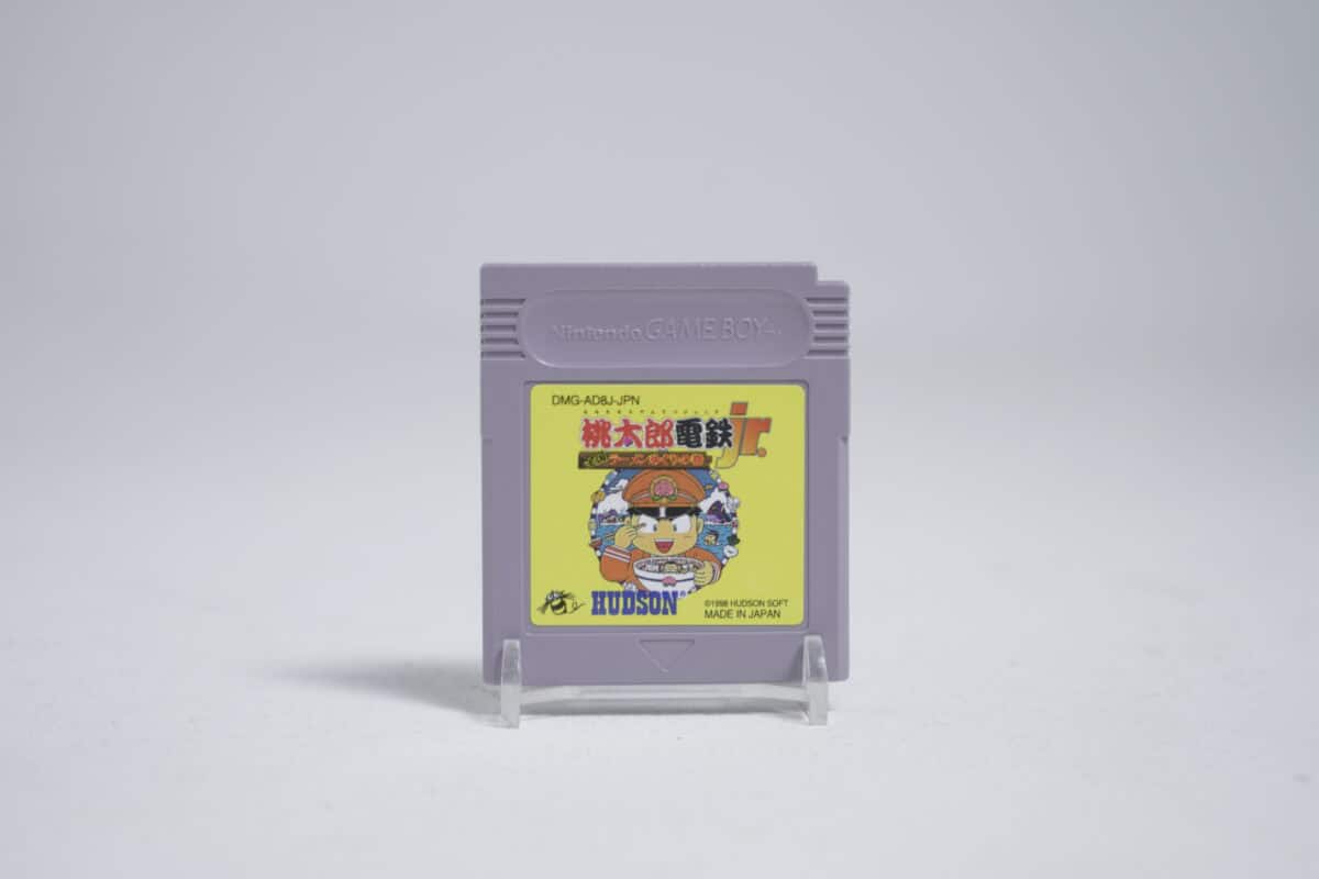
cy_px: 440
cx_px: 660
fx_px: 2565
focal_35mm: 70
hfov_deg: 28.8
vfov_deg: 19.5
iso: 100
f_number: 5.6
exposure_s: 1/6
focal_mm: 70
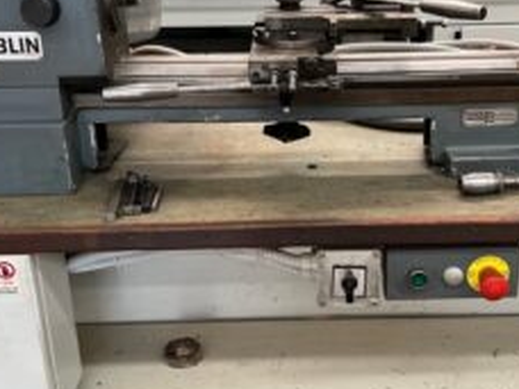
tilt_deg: -21.6
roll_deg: +2.1
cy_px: 192
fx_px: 855
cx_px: 319
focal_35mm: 57
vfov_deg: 25.7
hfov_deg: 33.6
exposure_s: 1/121
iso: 100
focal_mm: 5.7
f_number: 1.5
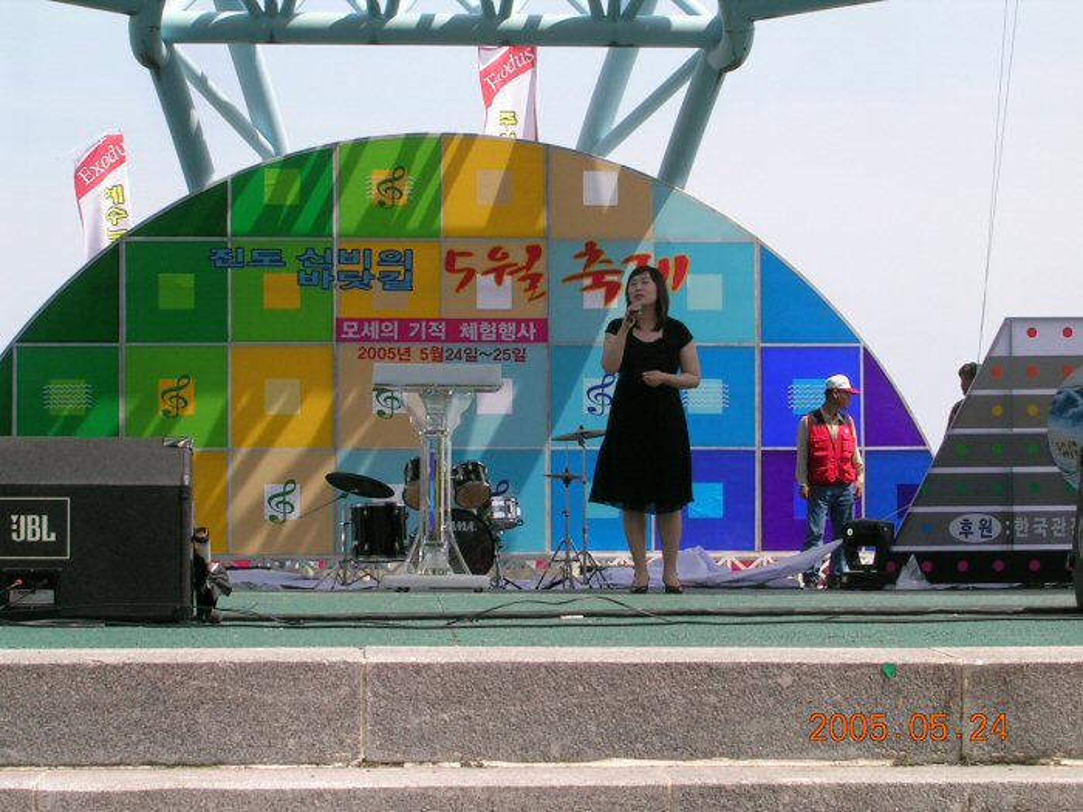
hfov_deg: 18.7
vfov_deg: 14.1
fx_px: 3285
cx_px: 542
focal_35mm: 105
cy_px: 406
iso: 50
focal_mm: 16.2
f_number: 8.2
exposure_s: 1/150
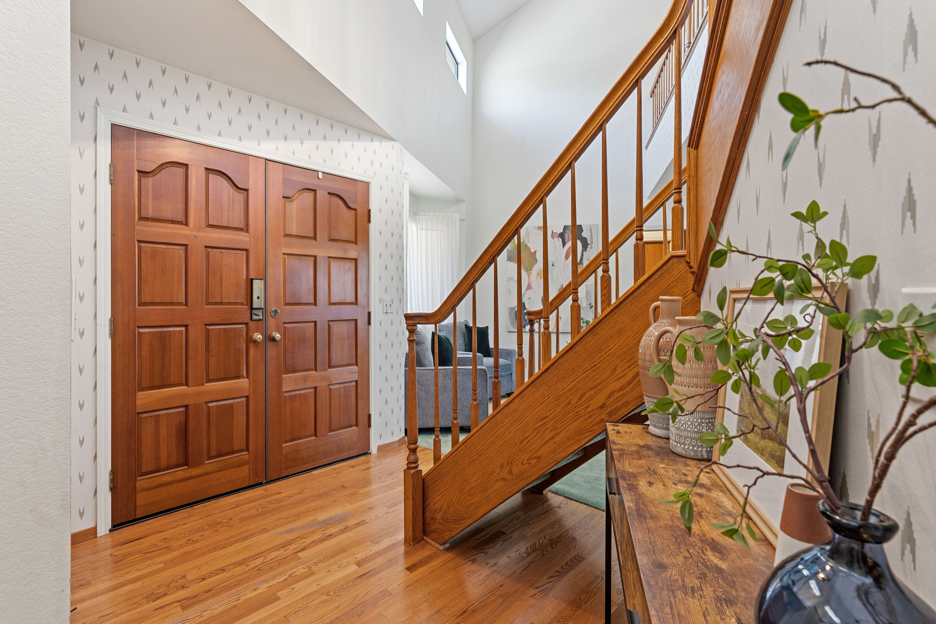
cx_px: 468
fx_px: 413
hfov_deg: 97.1
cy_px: 312
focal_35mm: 16
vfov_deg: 74.1
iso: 320
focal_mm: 15.9
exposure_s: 1
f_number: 8
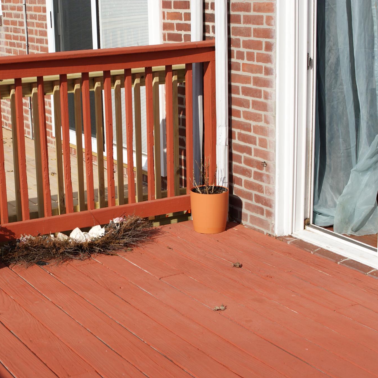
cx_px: 113
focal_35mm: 68
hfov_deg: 25.3
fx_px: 836
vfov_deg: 25.5
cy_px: 190
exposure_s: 1/640
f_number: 5.6
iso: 100
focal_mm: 35
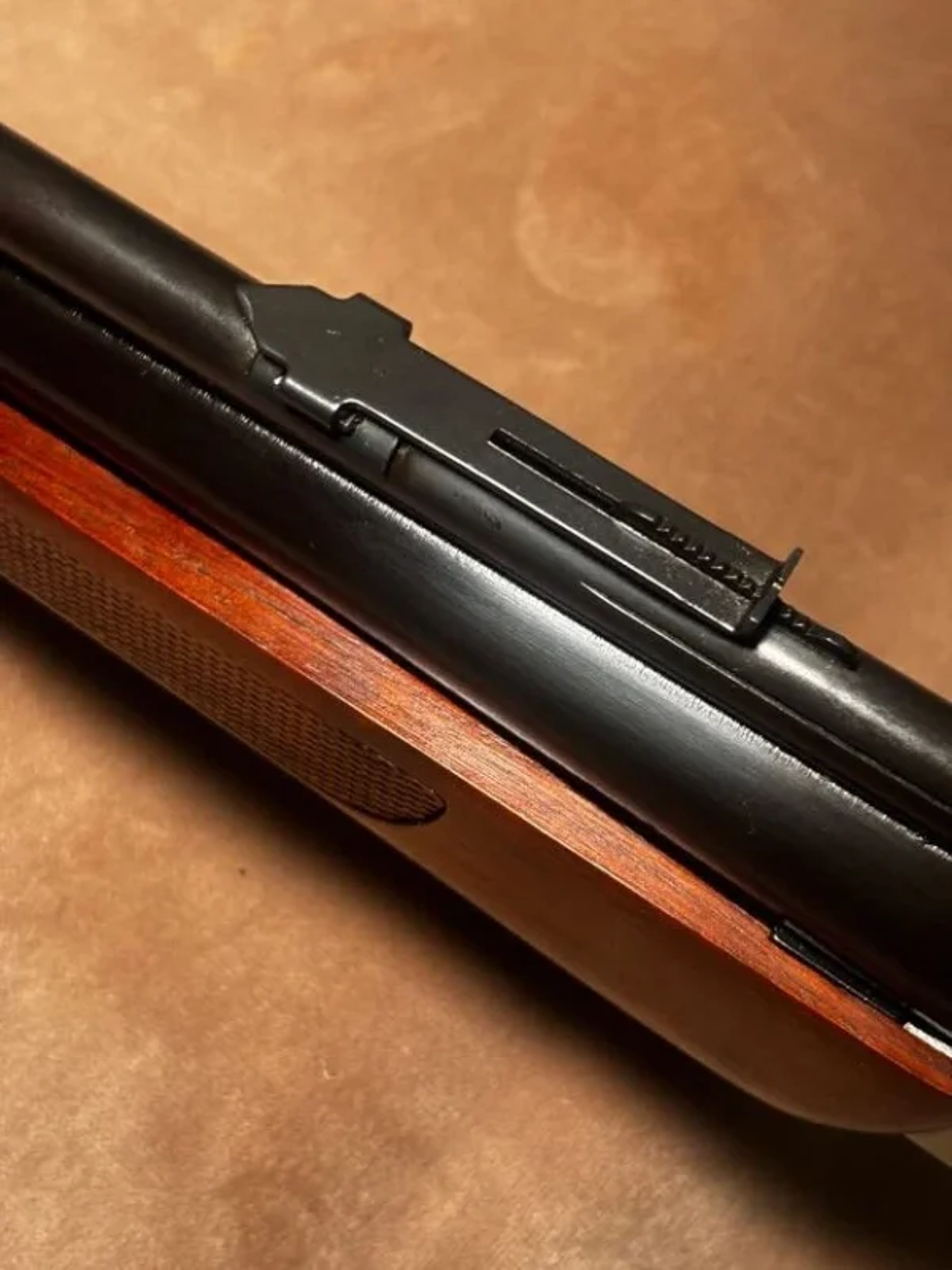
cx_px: 476
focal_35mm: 52
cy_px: 635
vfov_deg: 36.8
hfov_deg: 28.0
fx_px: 1907
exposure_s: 1/51
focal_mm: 5.96
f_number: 1.6
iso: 160
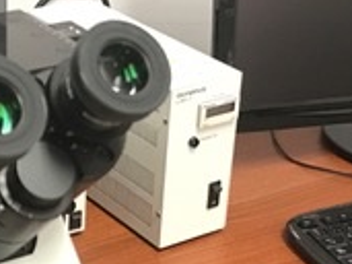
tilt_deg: -27.0
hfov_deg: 18.6
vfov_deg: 14.0
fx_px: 1067
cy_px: 188
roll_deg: -2.7
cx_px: 70
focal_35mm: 105
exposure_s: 1/15
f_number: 1.8
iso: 50
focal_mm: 3.99
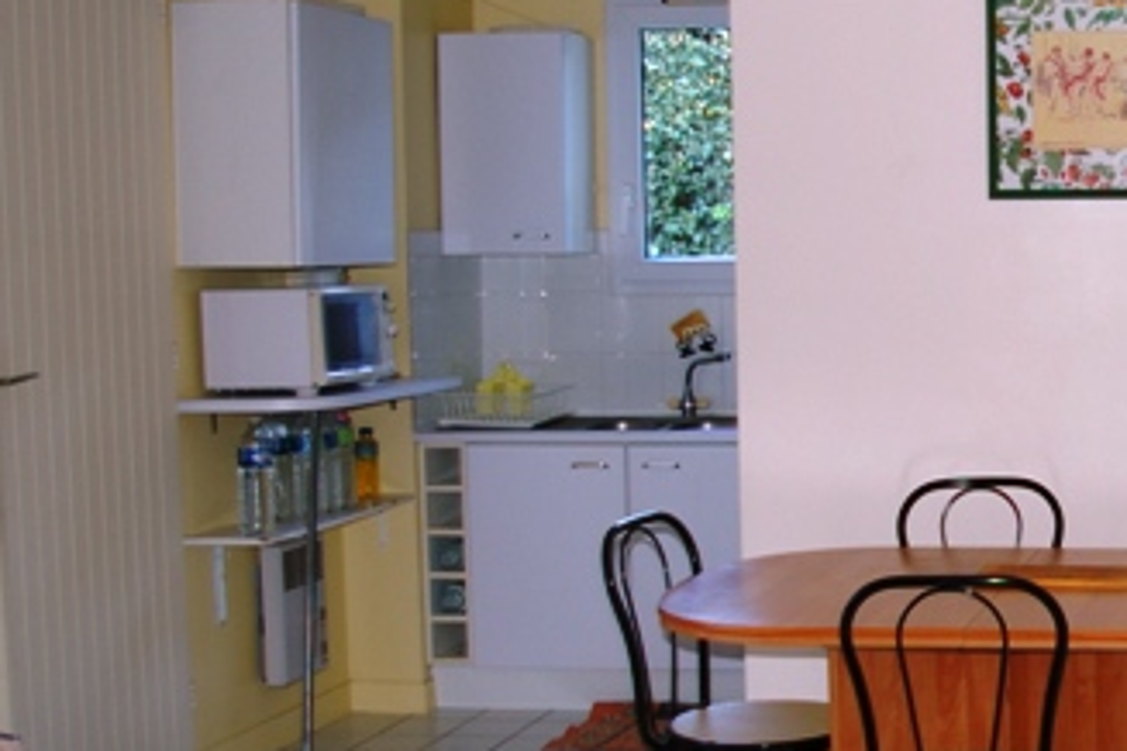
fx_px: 2066
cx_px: 1165
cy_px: 407
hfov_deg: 28.4
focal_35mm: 66
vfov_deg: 20.6
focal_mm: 18
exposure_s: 1/30
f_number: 3.5
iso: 200
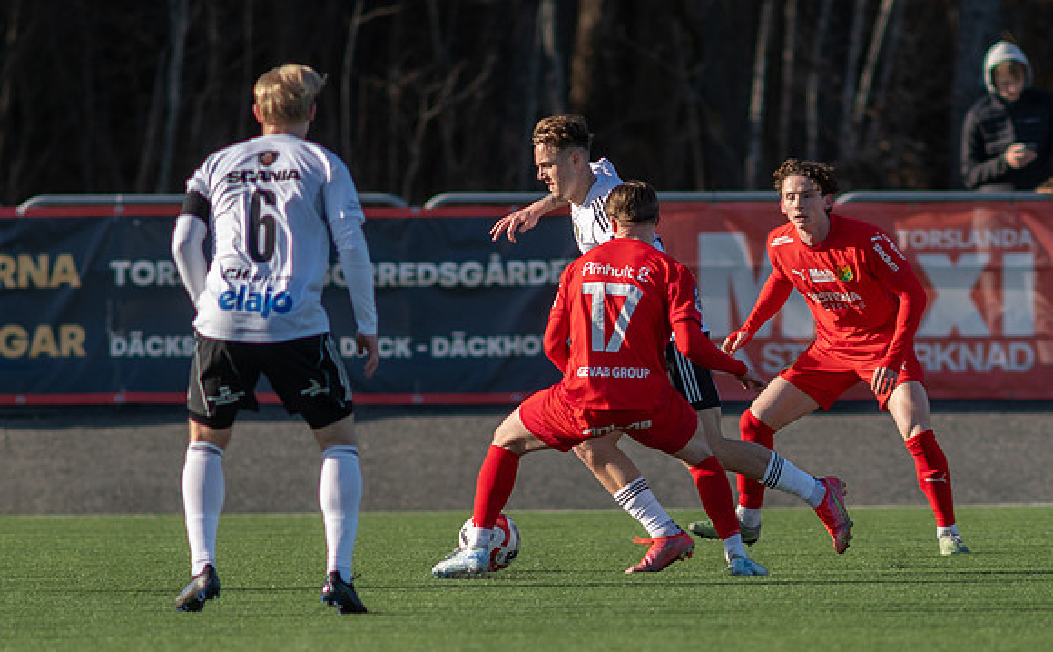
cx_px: 691
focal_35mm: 835
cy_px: 461
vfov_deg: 1.6
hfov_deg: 2.5
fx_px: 23894
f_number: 3.2
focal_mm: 300
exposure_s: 1/1600
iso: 125
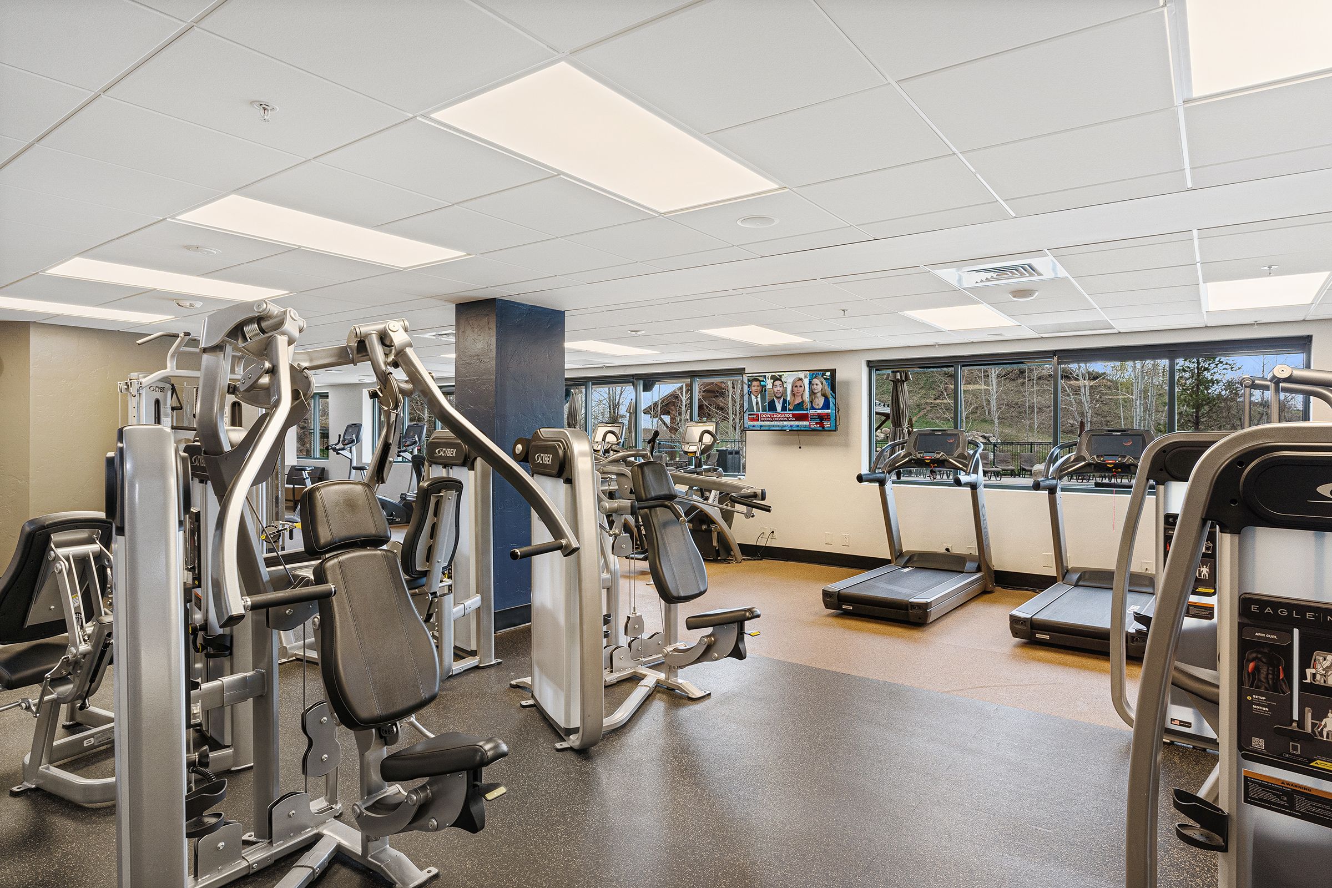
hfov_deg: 84.0
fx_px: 740
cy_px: 444
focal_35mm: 20
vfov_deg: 61.9
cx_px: 666
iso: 800
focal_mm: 20
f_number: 8
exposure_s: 1/4000
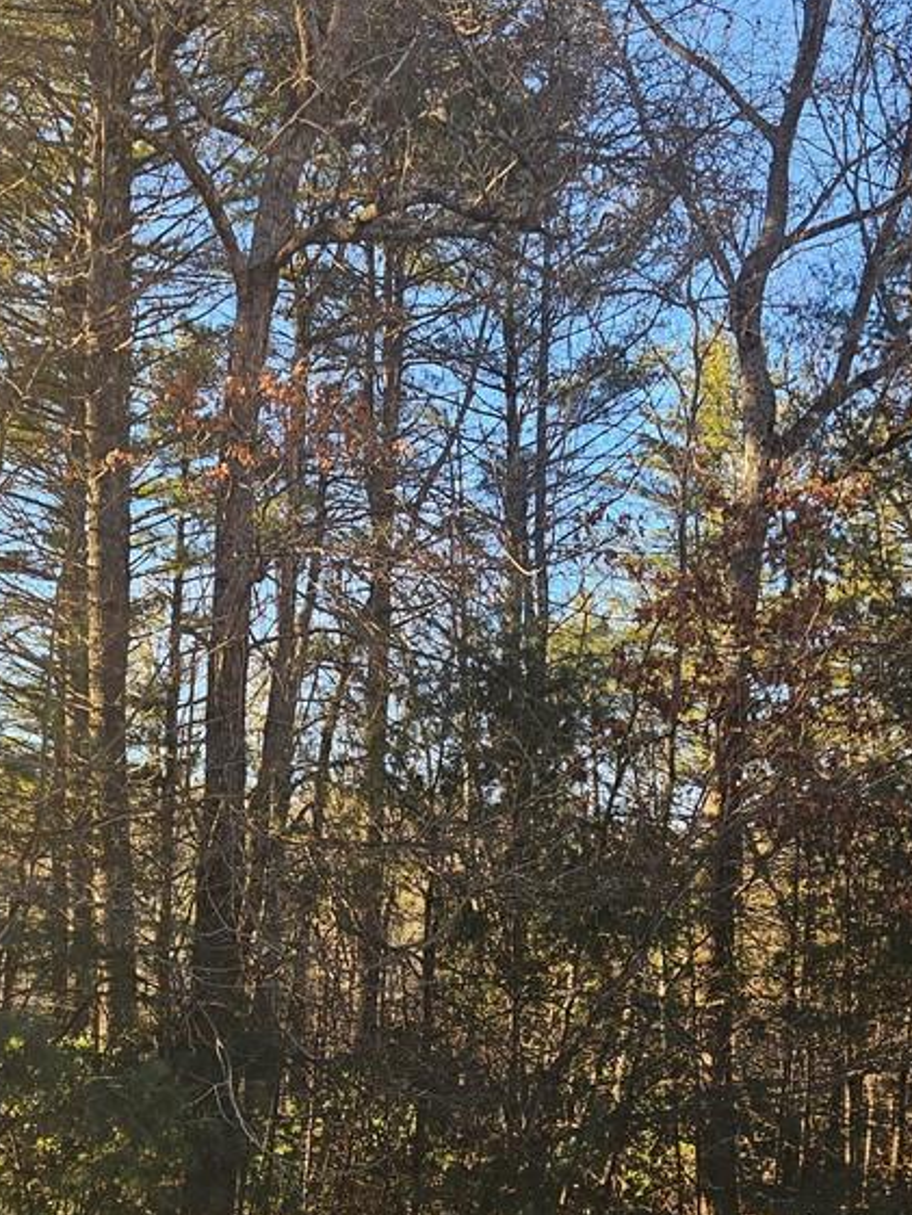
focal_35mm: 42
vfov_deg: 44.2
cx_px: 418
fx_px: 1475
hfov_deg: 34.3
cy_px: 806
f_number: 1.8
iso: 25
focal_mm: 5.4
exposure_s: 1/139
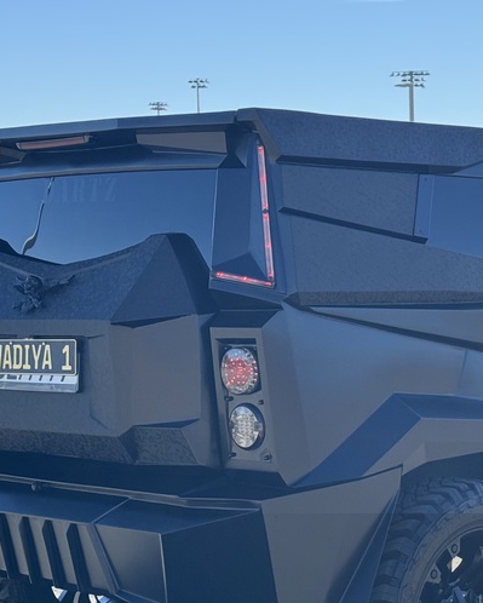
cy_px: 407
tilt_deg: -7.8
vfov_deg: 20.3
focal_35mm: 94
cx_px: 464
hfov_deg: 16.1
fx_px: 1678
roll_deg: -0.4
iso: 64
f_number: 1.78
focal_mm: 6.76
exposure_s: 1/1770
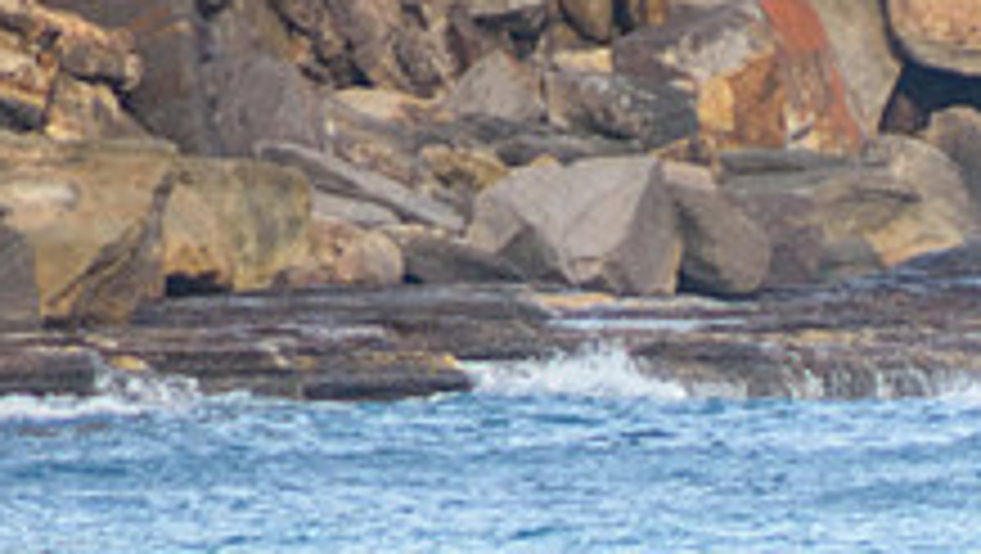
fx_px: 43550
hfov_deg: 1.3
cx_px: 864
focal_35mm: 1673
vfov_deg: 0.7
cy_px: 723
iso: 500
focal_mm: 400
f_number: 5.6
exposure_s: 1/1000
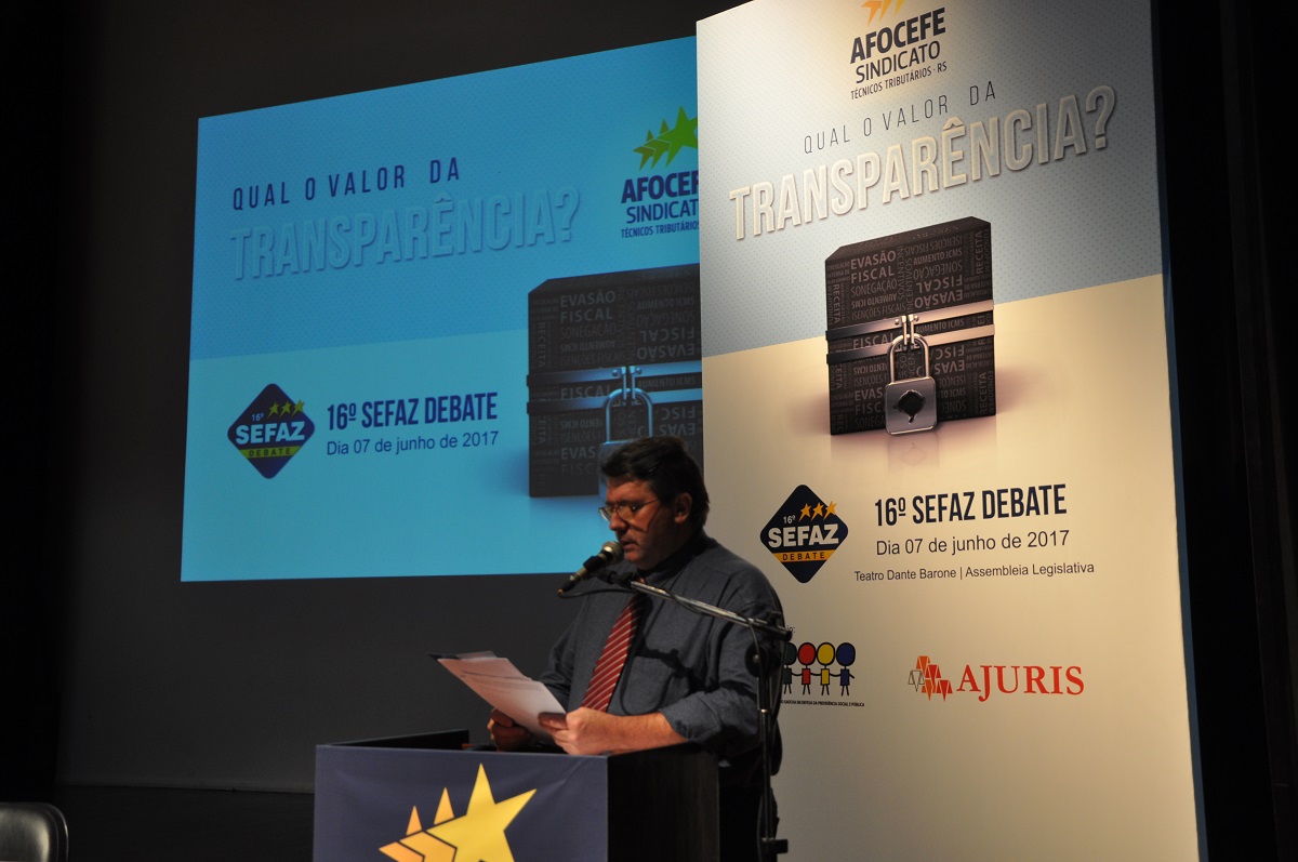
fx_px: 1350
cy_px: 431
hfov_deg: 51.3
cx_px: 649
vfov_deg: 35.4
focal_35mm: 38
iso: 400
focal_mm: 25
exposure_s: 1/20
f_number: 4.5
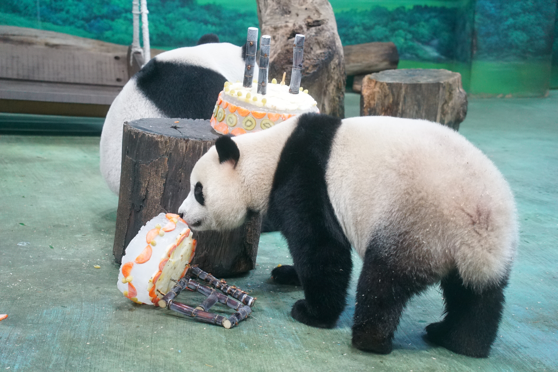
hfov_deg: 27.7
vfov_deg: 18.7
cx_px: 279
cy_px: 186
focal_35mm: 73
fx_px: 1132
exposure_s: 1/250
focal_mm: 73
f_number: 4
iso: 6400
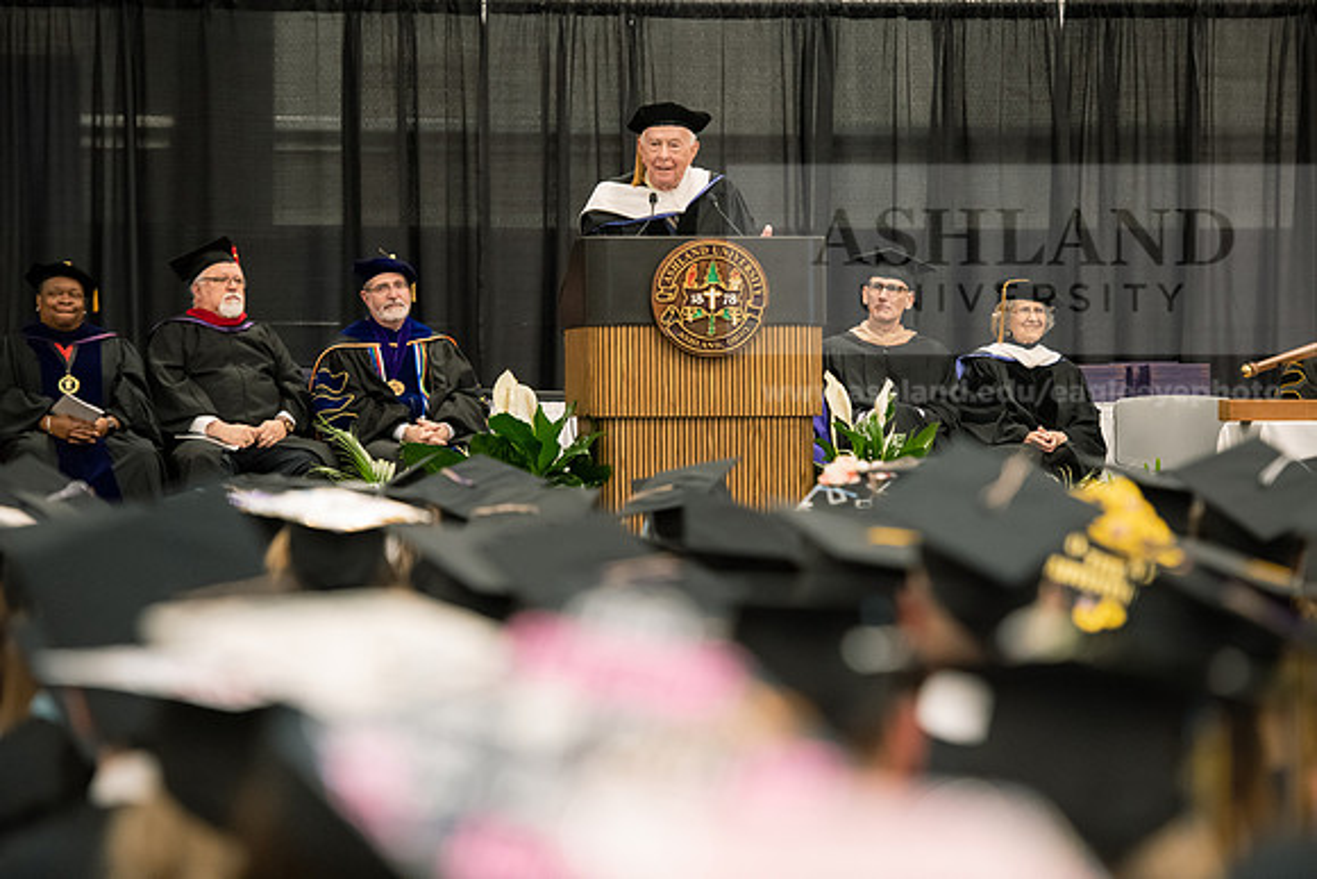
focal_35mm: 160
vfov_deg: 8.6
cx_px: 658
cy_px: 440
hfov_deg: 12.8
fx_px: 5854
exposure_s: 1/200
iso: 3200
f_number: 3.5
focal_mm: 160
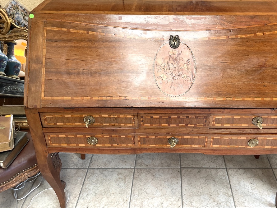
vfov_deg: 40.7
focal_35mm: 35
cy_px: 91
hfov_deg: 52.1
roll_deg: -0.6
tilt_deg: -31.5
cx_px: 170
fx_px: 280
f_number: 1.6
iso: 125
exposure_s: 1/121
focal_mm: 4.2
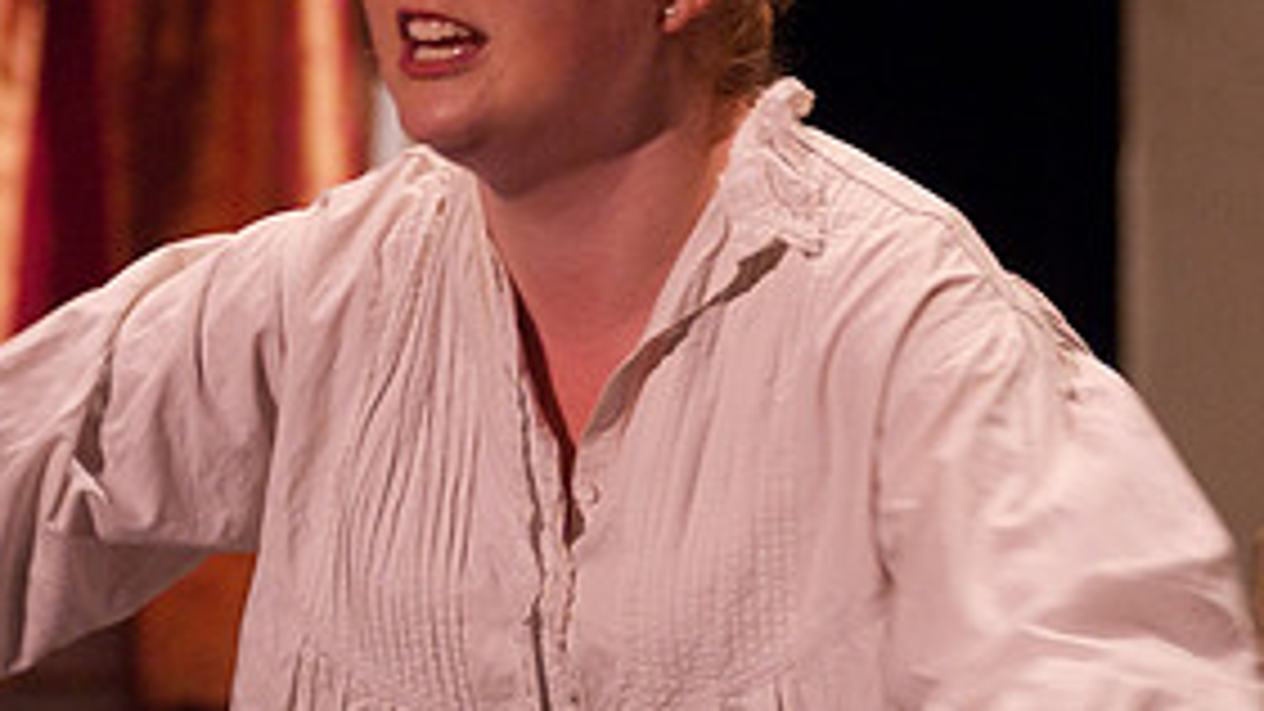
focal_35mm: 438
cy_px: 54
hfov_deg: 4.9
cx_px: 445
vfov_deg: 2.8
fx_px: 14681
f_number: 2.8
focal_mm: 135
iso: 1000
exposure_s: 1/60
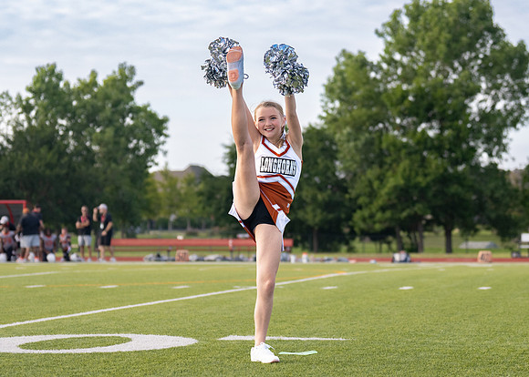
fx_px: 1795
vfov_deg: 12.0
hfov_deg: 16.8
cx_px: 291
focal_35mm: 120
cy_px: 200
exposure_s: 1/2500
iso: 400
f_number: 2.8
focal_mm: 70
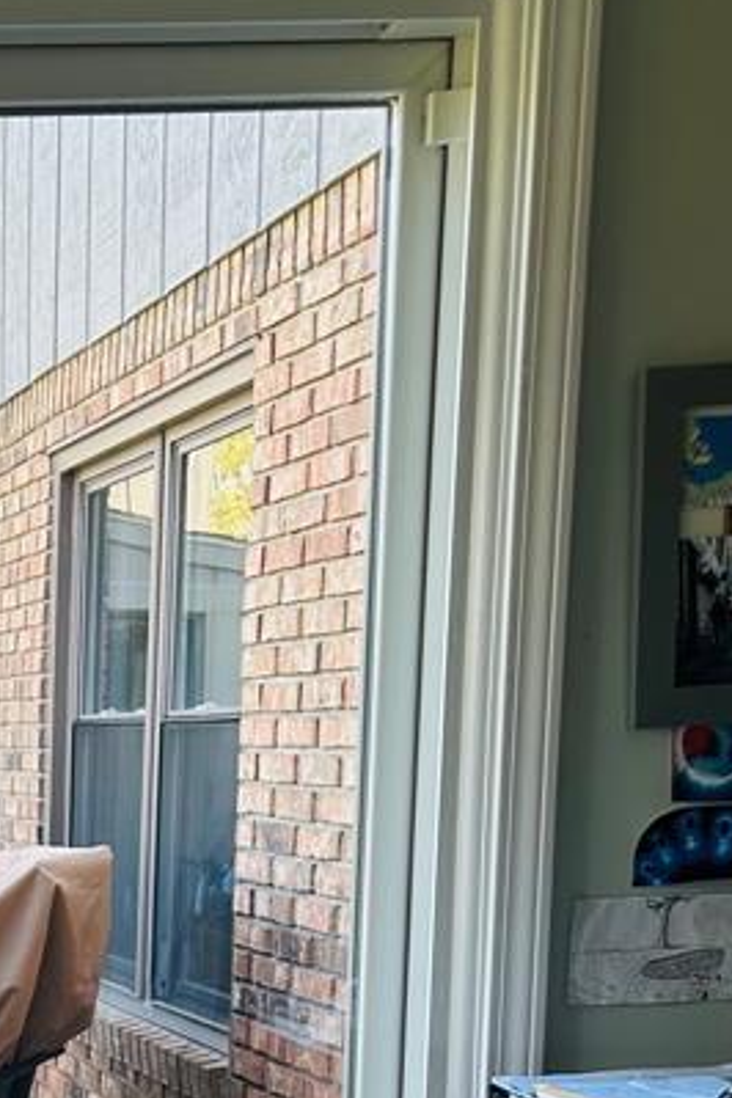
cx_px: -451
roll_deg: +0.8
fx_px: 1952
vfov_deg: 29.9
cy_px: 1018
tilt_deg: -8.5
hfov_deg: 18.2
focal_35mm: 64
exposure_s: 1/211
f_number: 1.78
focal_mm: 6.86
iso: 80
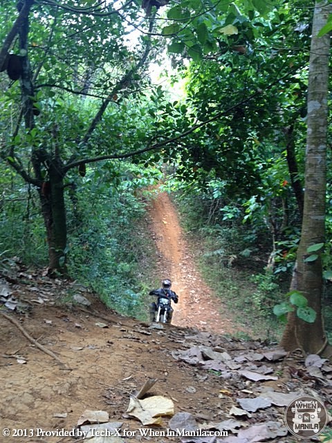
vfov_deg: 52.6
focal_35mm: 35
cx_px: 166
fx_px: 448
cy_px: 222
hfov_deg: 40.7
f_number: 2.4
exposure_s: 1/40
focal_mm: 4.28
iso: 50
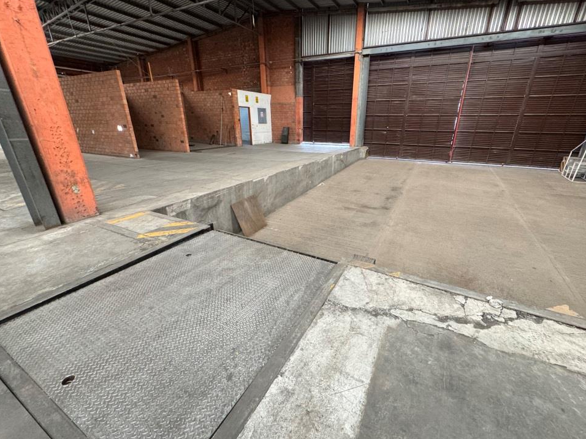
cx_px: 311
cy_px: 218
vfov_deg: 81.7
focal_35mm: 15
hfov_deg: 98.1
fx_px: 254
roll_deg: +0.4
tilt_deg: -21.2
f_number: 2.2
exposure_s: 1/60
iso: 500
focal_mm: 2.22
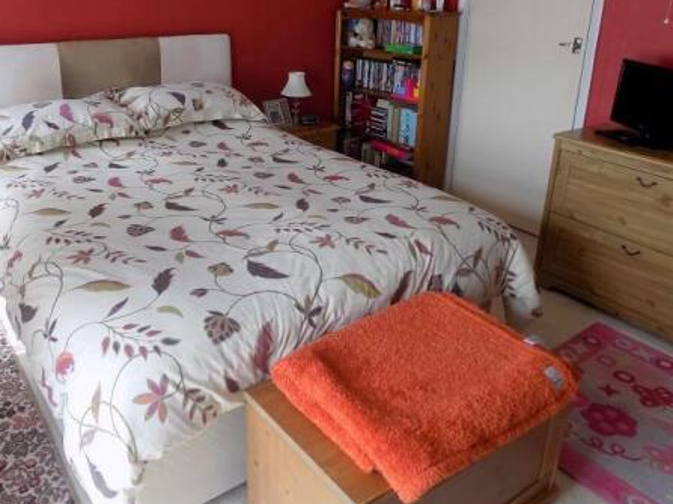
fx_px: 583
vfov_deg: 46.2
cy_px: 178
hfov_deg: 59.5
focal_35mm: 30
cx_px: 272
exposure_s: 1/50
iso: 80
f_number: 3.1
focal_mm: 4
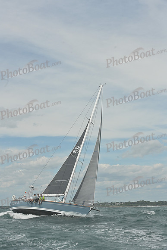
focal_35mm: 75
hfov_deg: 18.2
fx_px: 522
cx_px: 84
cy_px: 125
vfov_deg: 27.0
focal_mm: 75
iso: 320
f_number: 13
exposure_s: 1/1250
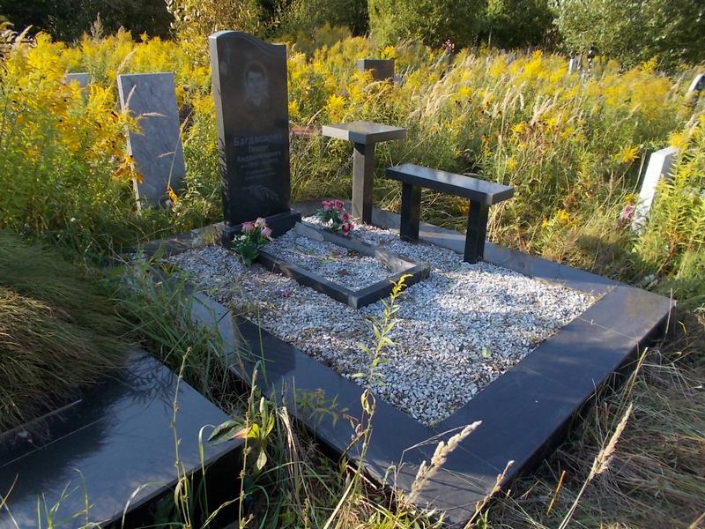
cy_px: 264
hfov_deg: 67.3
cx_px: 352
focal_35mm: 26
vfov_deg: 53.1
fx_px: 530
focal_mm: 4.6
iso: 80
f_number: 3.2
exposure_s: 1/400
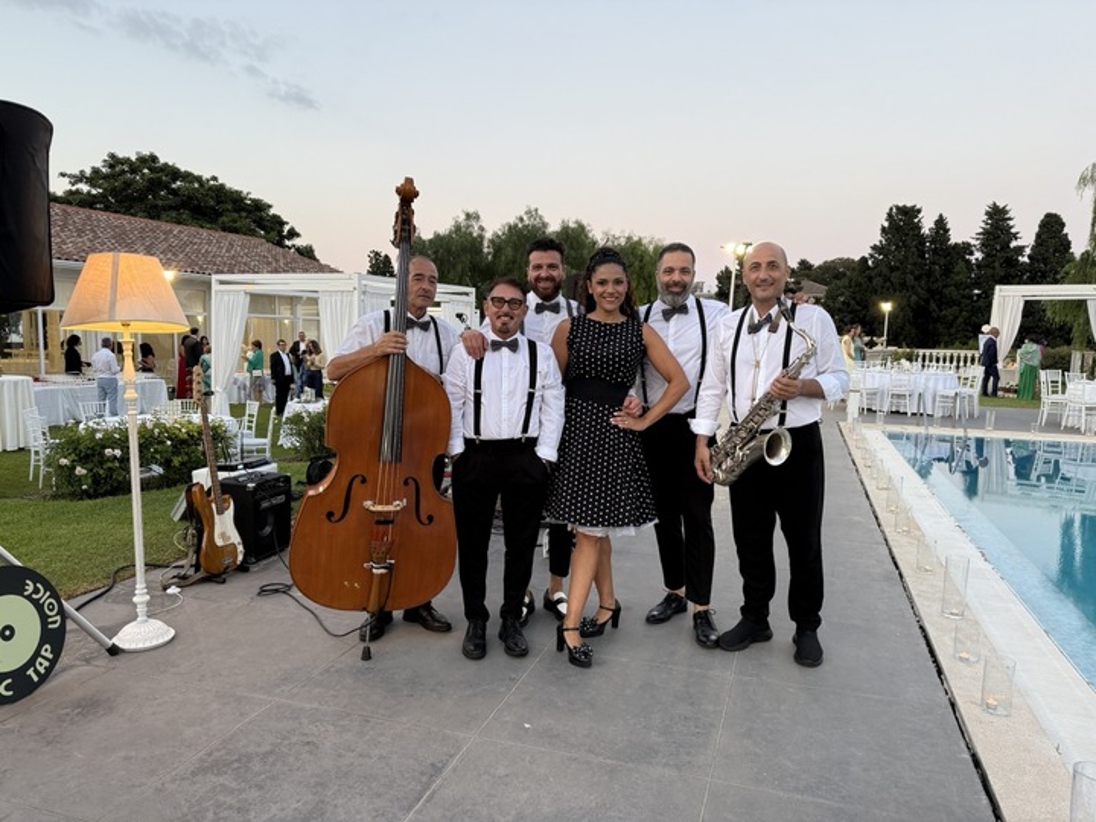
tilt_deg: -6.1
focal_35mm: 24
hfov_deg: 71.6
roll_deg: -1.0
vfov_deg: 56.8
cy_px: 411
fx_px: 760
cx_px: 548
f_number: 1.78
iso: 160
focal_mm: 6.76
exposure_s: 1/100
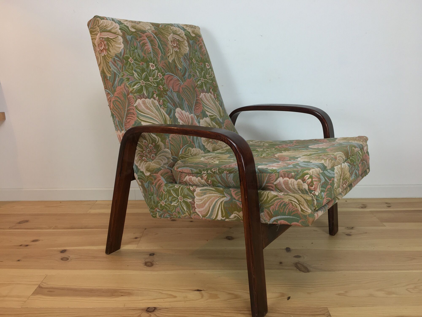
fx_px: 354
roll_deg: +0.9
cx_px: 211
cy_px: 158
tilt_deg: -14.6
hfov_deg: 61.7
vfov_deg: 48.2
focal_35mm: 29
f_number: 2.2
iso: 32
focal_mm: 4.15
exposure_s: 1/33
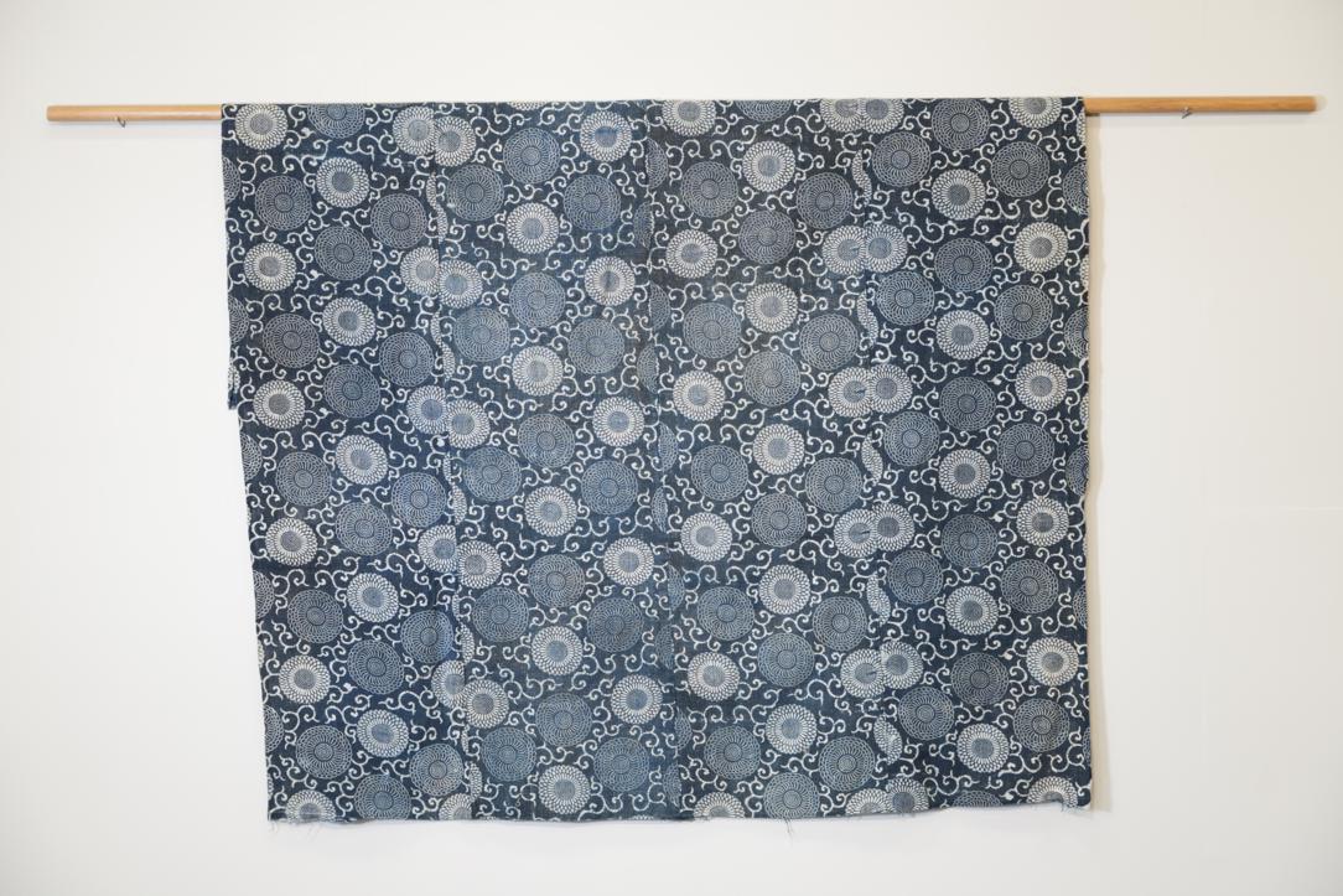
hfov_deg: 31.4
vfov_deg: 21.2
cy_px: 448
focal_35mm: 64
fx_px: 2388
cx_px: 672
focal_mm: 64
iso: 1000
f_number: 4
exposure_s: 1/80
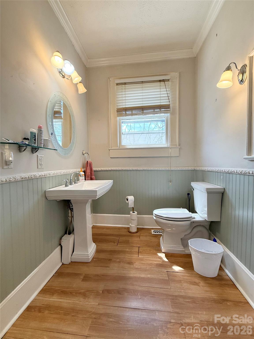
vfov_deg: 102.1
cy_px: 170
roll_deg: +0.4
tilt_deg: -1.3
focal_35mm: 14
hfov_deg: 85.7
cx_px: 127
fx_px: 137
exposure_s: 1/135
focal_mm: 2.22
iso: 64
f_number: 2.2
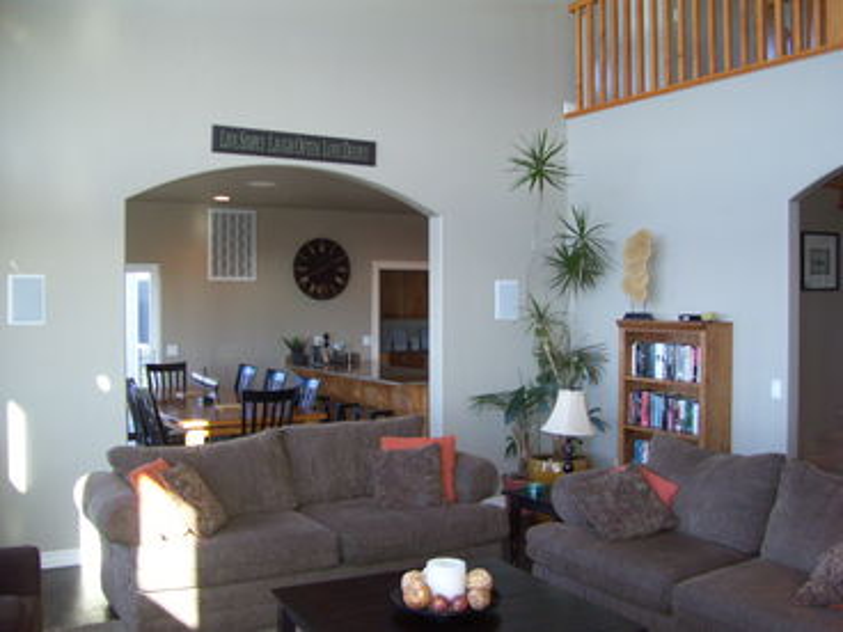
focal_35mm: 36
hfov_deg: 51.4
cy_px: 316
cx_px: 422
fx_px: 877
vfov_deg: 39.7
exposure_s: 1/60
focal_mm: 6
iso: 160
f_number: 2.7
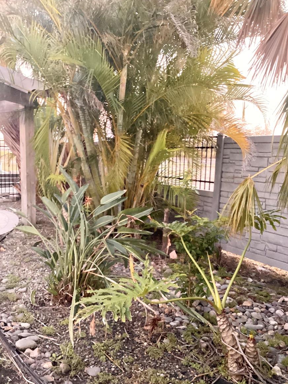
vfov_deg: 56.8
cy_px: 194
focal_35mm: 32
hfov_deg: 44.2
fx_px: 355
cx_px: 143
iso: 500
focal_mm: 3.3
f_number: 2.4
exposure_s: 1/30
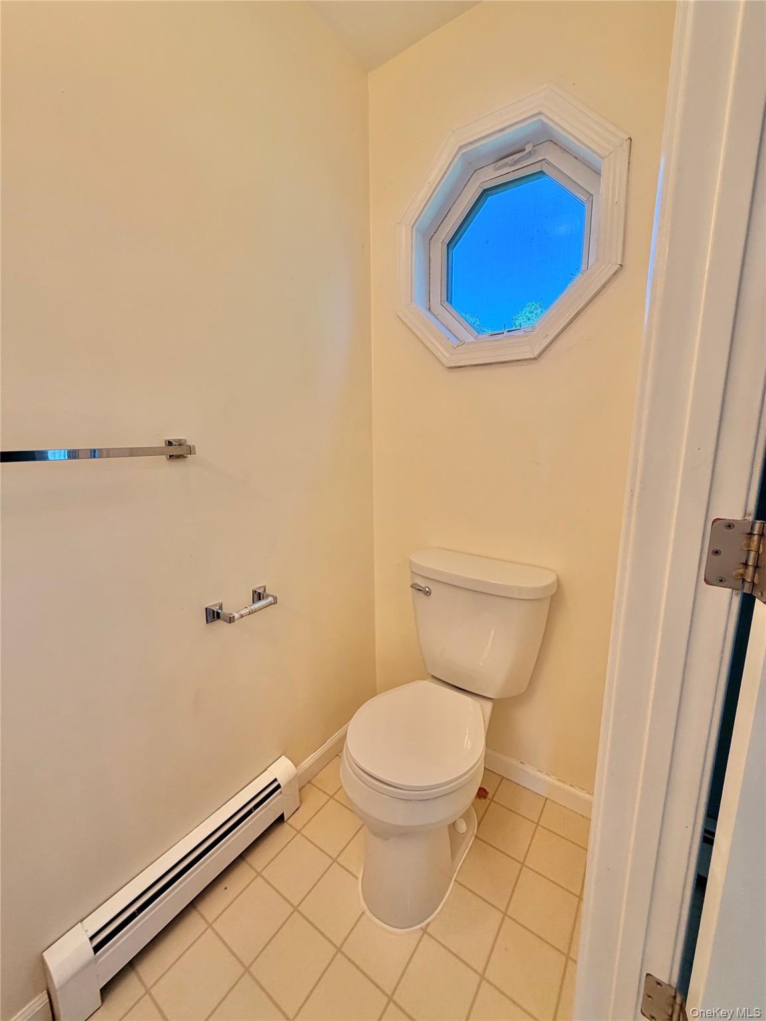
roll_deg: -1.0
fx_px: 413
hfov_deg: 85.7
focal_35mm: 14
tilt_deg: -9.7
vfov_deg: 102.1
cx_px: 383
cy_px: 510
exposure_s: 1/120
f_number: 2.2
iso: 80
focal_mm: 2.22
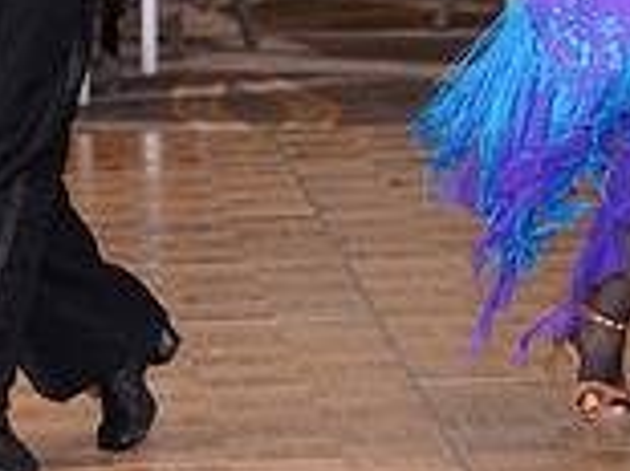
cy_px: -341
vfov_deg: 2.9
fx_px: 9184
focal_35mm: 505
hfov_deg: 3.9
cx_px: 413
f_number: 5
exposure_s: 1/250
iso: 1000
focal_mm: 140
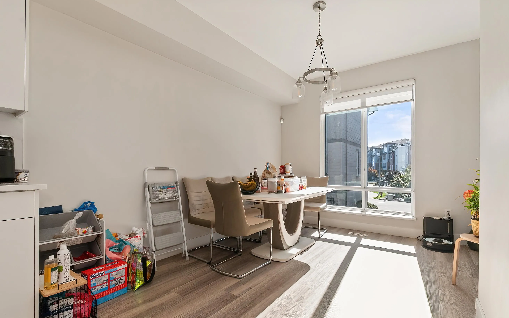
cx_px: 258
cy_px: 173
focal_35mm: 16
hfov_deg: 97.8
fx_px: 222
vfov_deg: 71.1
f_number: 9
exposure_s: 1/200
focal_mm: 10
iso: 320
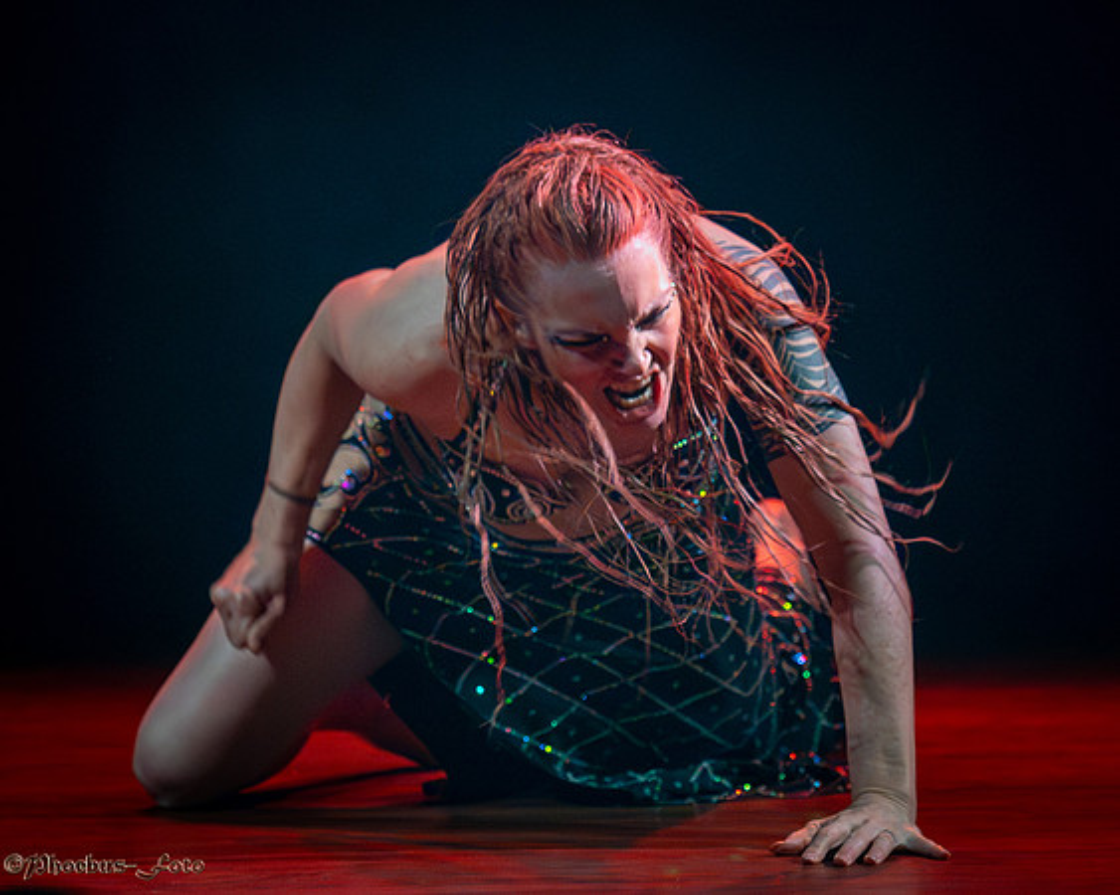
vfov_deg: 7.0
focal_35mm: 221
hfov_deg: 8.8
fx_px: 7316
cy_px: 370
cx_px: 617
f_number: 4
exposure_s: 1/400
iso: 16000
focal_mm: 110
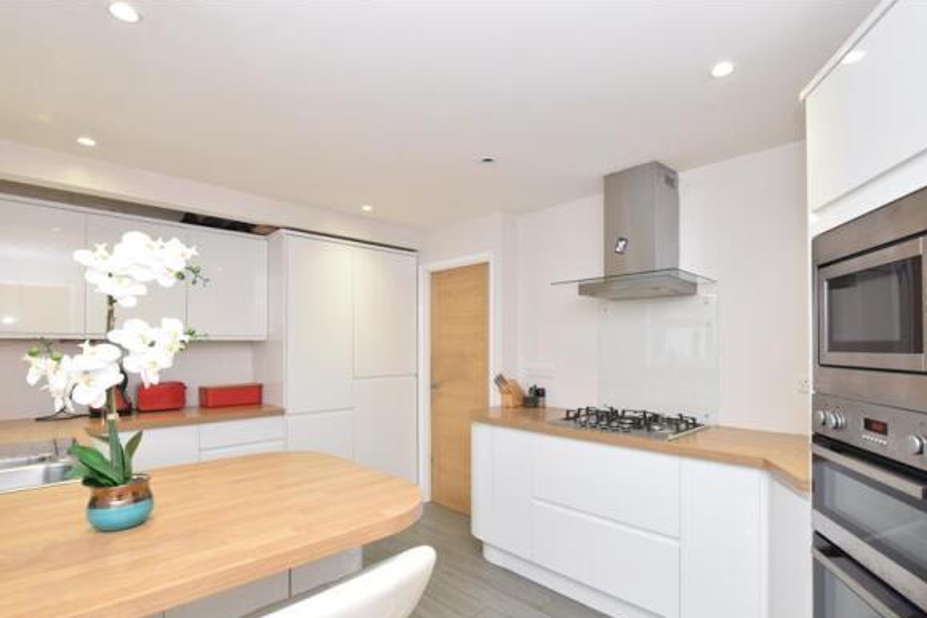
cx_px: 487
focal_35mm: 17
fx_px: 438
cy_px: 347
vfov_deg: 70.2
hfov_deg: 93.2
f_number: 9
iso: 800
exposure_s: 1/25
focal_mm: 10
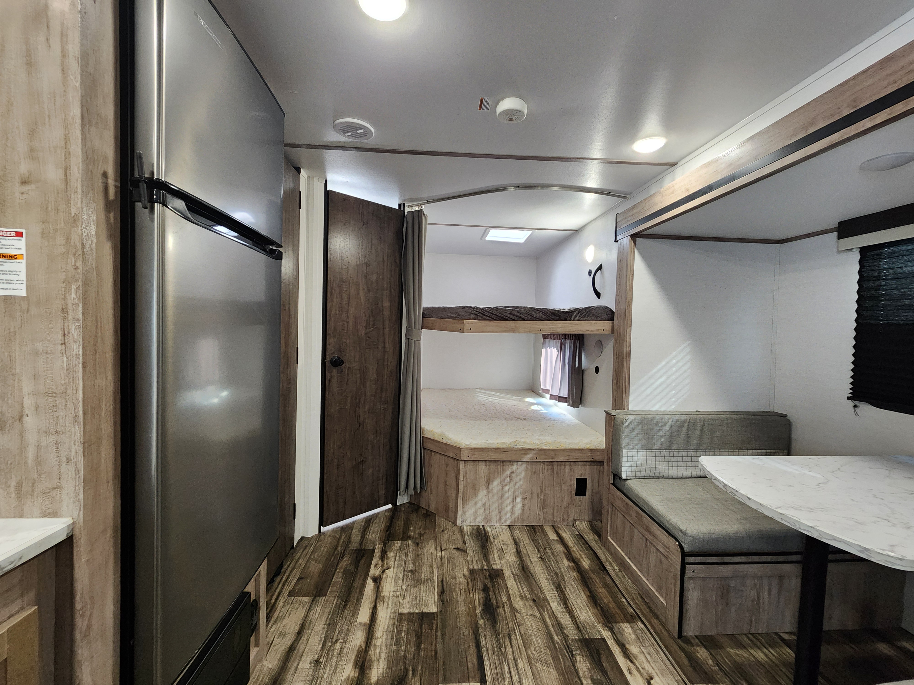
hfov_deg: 106.2
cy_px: 342
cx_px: 457
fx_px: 343
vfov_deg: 89.9
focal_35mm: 13
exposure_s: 1/60
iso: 400
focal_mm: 2.2
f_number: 2.2
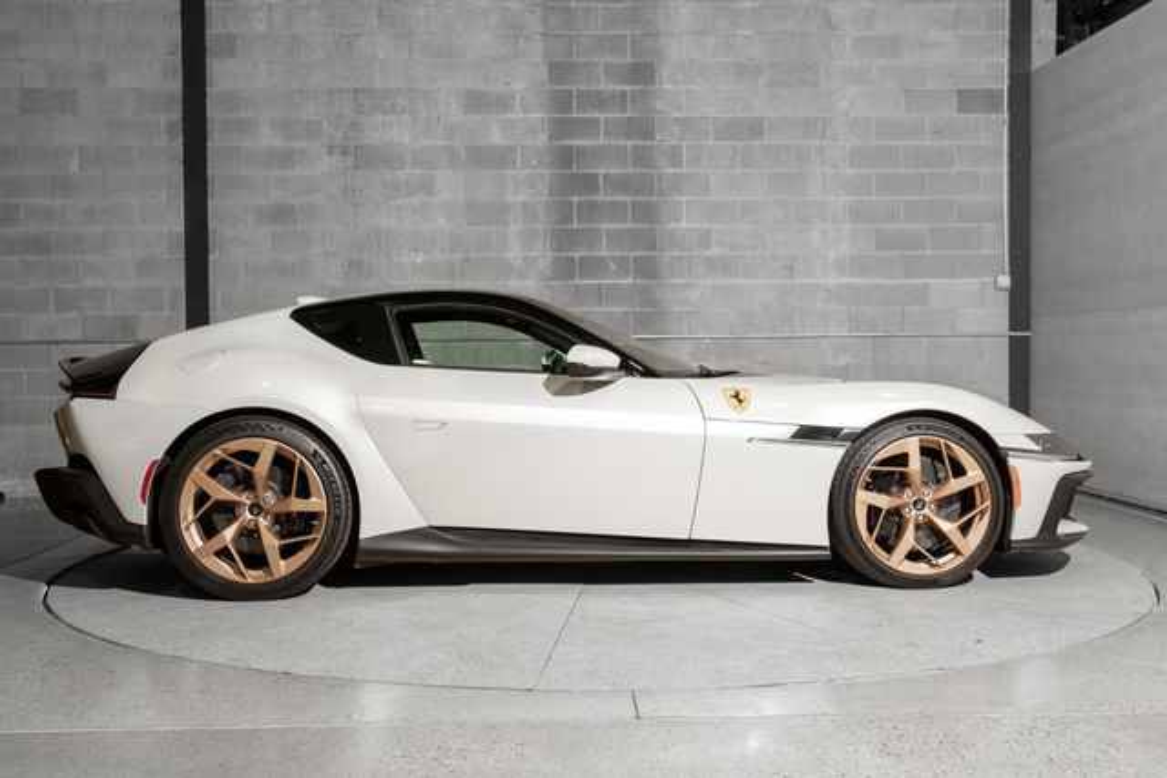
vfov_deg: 33.8
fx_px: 1282
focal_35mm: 40
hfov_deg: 49.0
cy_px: 378
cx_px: 587
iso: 640
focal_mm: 35
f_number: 5
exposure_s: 1/160
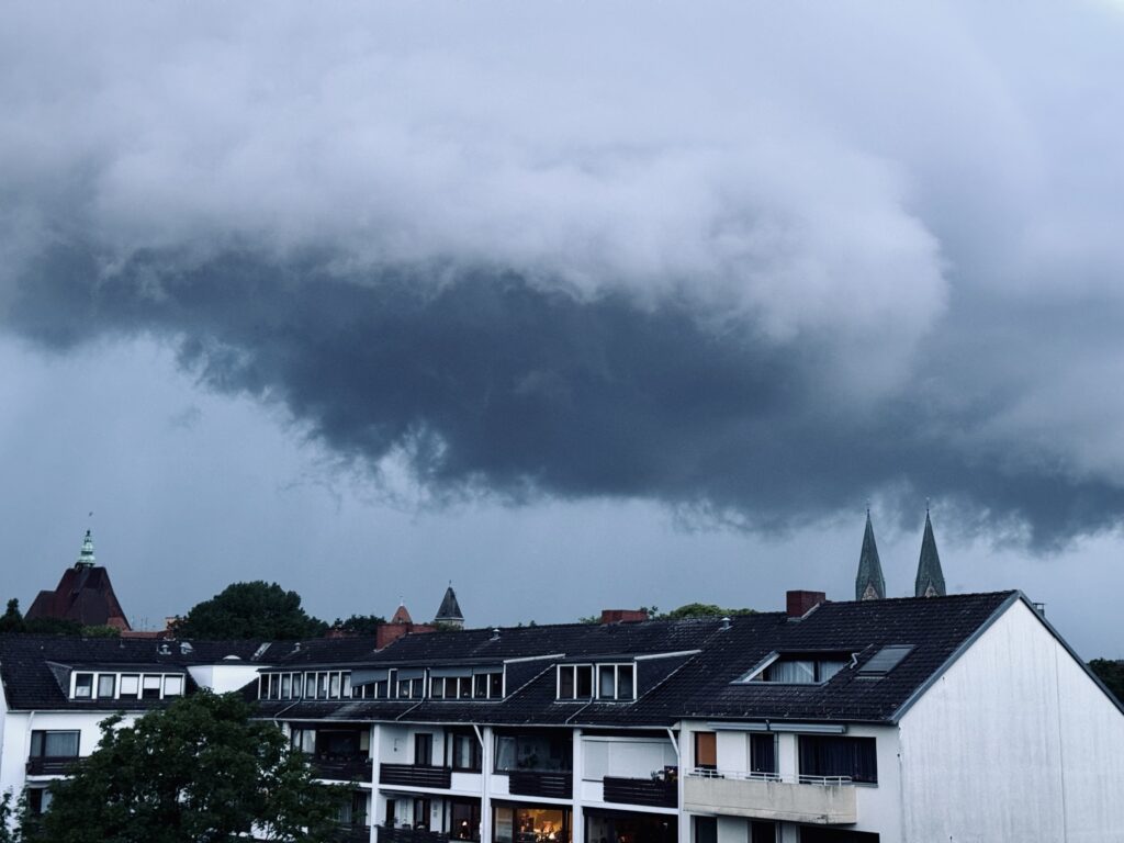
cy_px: 422
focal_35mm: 48
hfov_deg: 39.7
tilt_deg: +10.0
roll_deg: -0.7
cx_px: 562
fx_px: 1559
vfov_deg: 30.3
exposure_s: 1/40
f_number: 1.78
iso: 400
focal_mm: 6.76
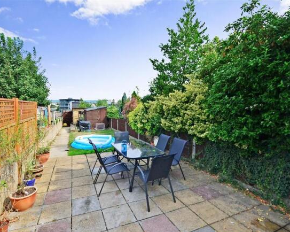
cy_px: 116
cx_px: 134
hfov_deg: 89.5
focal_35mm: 17
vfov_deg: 76.9
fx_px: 146
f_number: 11
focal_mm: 10
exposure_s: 1/60
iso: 200
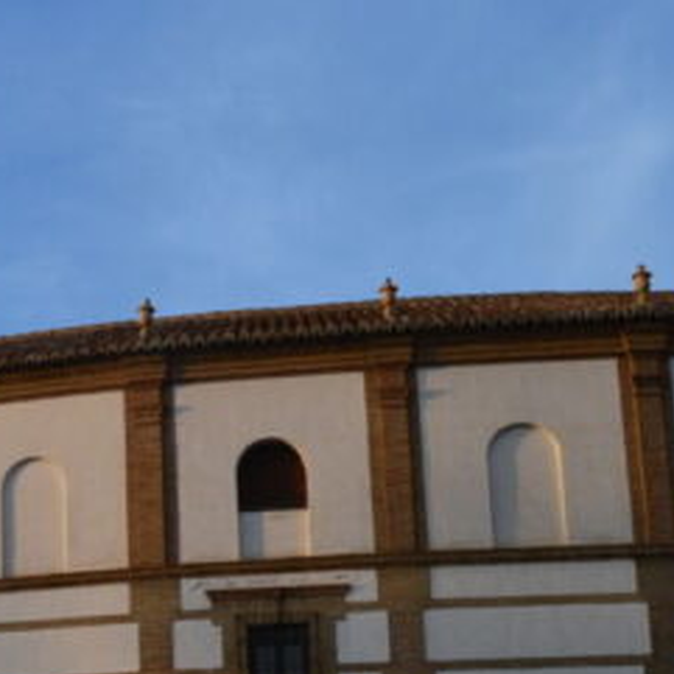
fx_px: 1608
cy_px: 601
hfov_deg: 21.3
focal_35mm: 73
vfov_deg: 23.1
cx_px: -218
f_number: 10
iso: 400
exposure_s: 1/250
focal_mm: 18
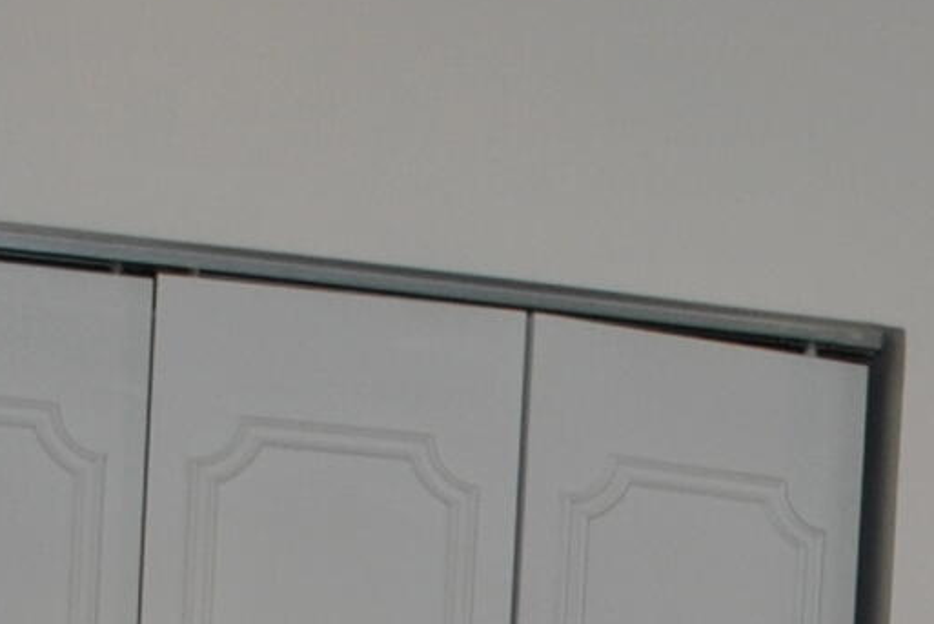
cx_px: 1078
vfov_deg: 7.8
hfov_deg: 12.7
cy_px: 1741
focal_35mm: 158
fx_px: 4103
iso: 200
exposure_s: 1/60
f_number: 4
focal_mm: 18
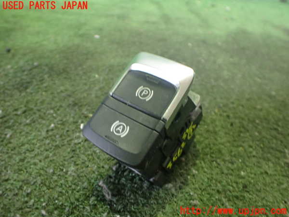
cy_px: 108
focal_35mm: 30
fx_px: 250
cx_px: 144
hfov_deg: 60.0
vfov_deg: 46.8
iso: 800
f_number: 2.3
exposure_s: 1/30
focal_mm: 5.4
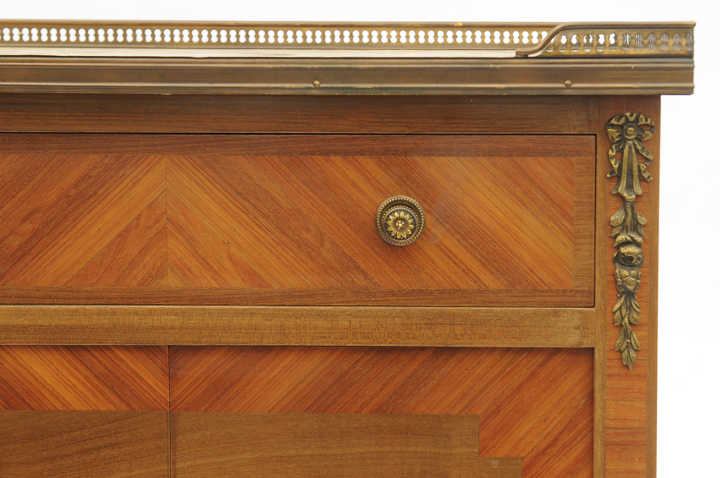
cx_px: 360
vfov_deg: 20.6
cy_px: 239
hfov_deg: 30.5
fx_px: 1318
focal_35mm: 66
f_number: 5
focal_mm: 44
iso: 250
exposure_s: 1/250
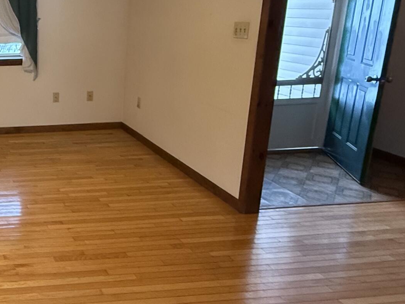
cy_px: 121
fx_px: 468
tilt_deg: -13.4
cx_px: -11
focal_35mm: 40
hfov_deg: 40.3
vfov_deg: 35.8
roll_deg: +1.2
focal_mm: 2.22
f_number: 2.2
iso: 640
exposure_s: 1/120
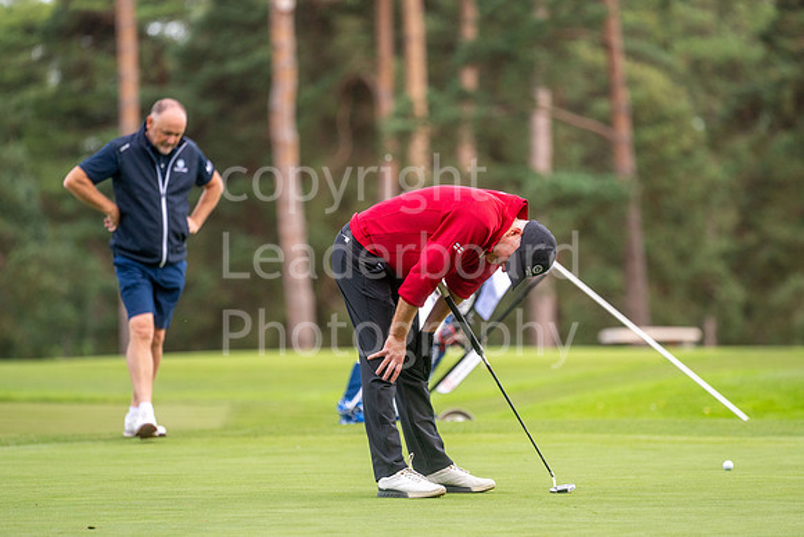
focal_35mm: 326
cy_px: 292
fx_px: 7284
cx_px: 437
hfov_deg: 6.3
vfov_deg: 4.2
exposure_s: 1/800
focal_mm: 300
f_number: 4.5
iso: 400
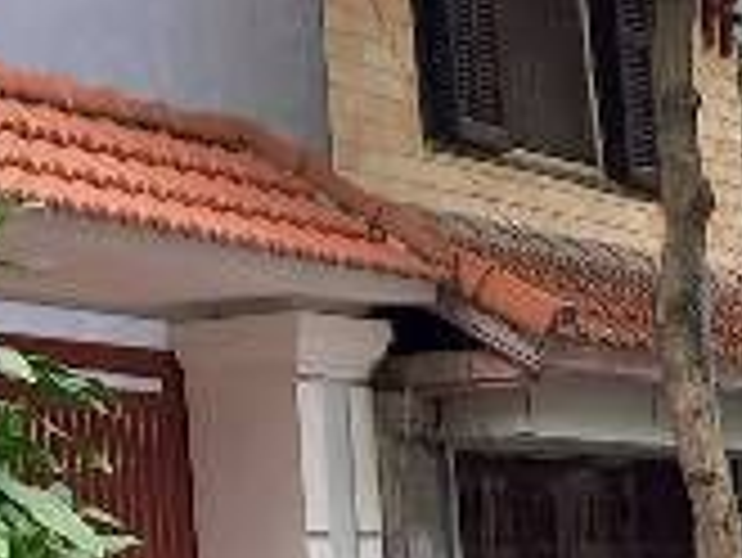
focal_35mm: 155
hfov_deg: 12.1
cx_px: 1156
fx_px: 3325
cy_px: 567
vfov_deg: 9.5
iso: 50
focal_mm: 4.65
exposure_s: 1/152
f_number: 1.8
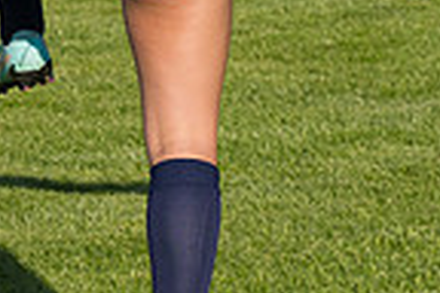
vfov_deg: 3.2
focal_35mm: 422
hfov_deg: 4.9
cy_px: -208
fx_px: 5157
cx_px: 144
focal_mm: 70
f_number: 5.6
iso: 250
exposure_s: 1/1600
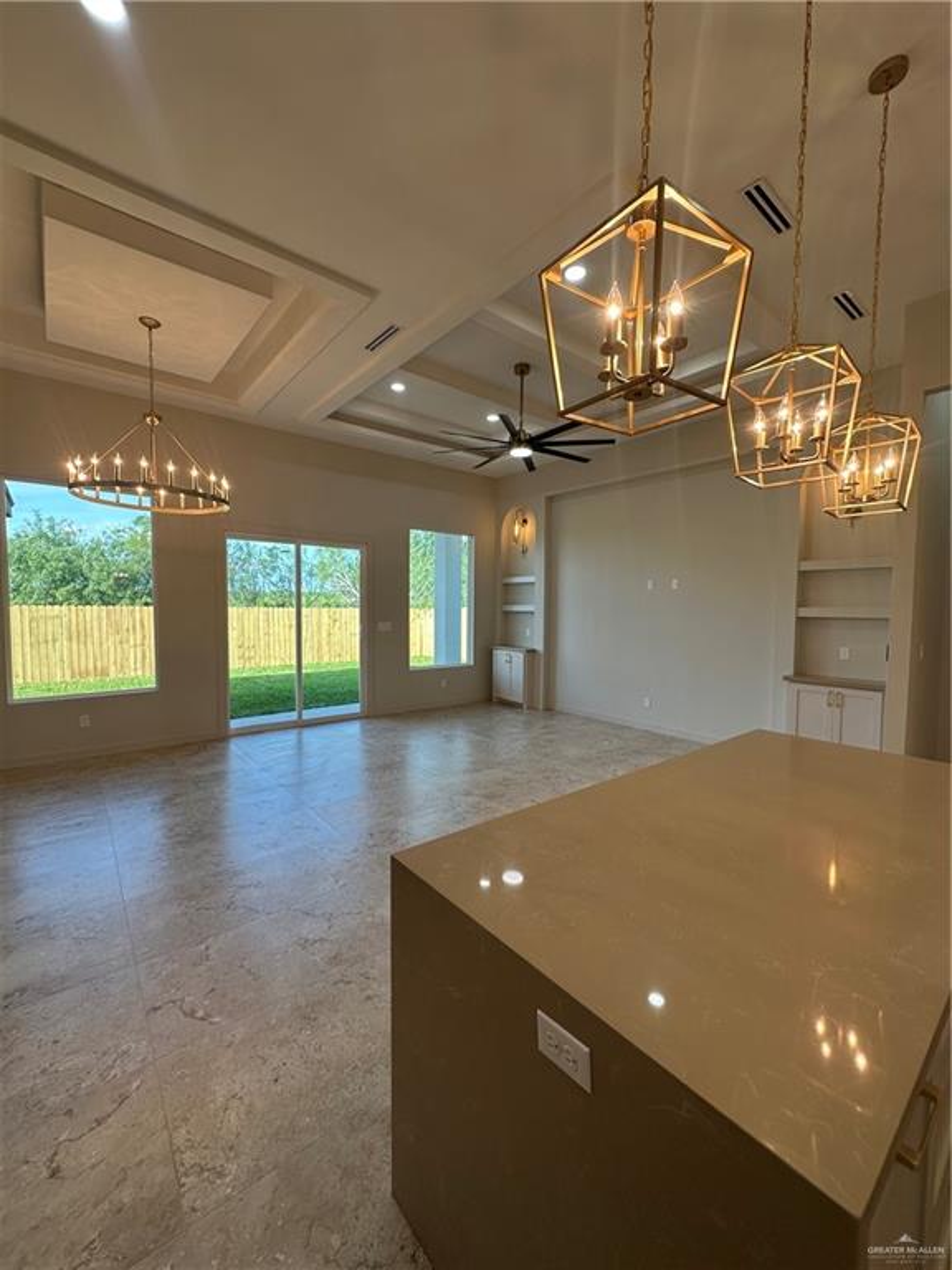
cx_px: 476
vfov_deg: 102.1
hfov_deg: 85.7
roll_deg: +0.1
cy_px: 635
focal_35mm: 14
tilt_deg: -1.6
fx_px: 513
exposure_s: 1/120
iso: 50
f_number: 2.2
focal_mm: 2.22
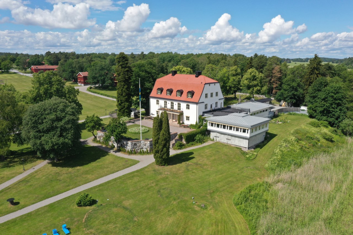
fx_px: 275
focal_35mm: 28
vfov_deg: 46.4
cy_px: 118
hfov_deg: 65.5
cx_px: 176
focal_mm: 10.26
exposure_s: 1/320
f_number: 7.1
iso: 100
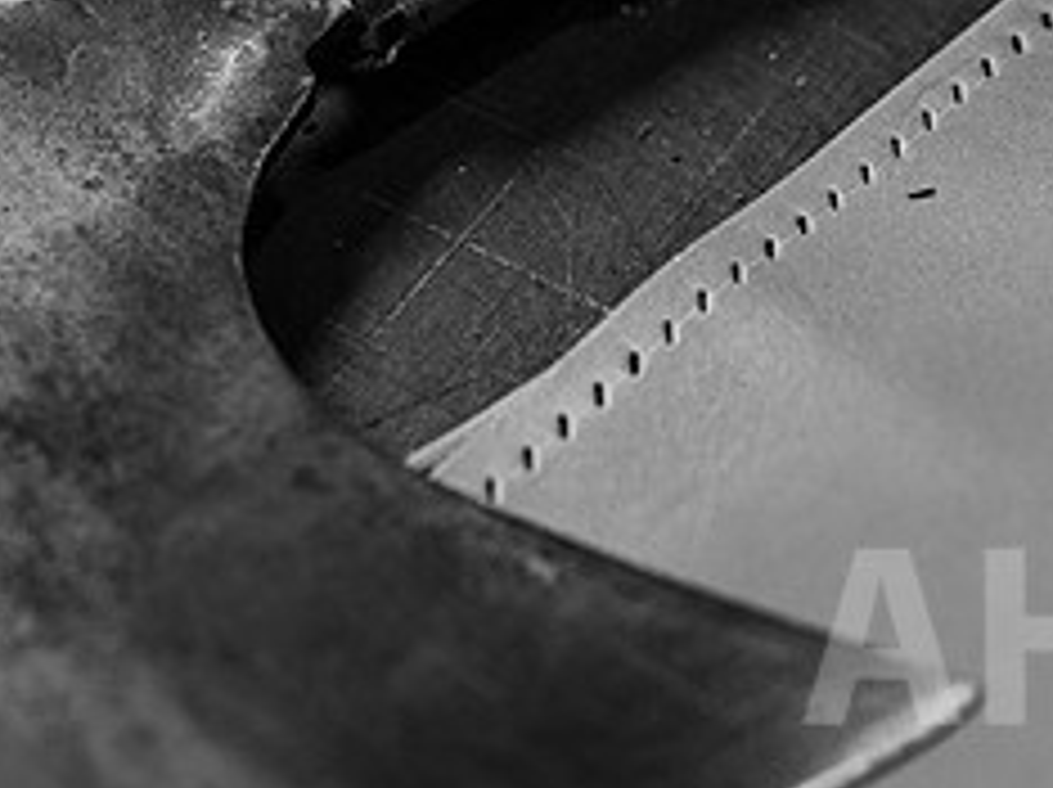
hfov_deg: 17.3
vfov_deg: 13.0
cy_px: 82
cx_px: 201
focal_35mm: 113
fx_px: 3434
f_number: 4
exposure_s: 1/400
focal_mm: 34
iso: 1250
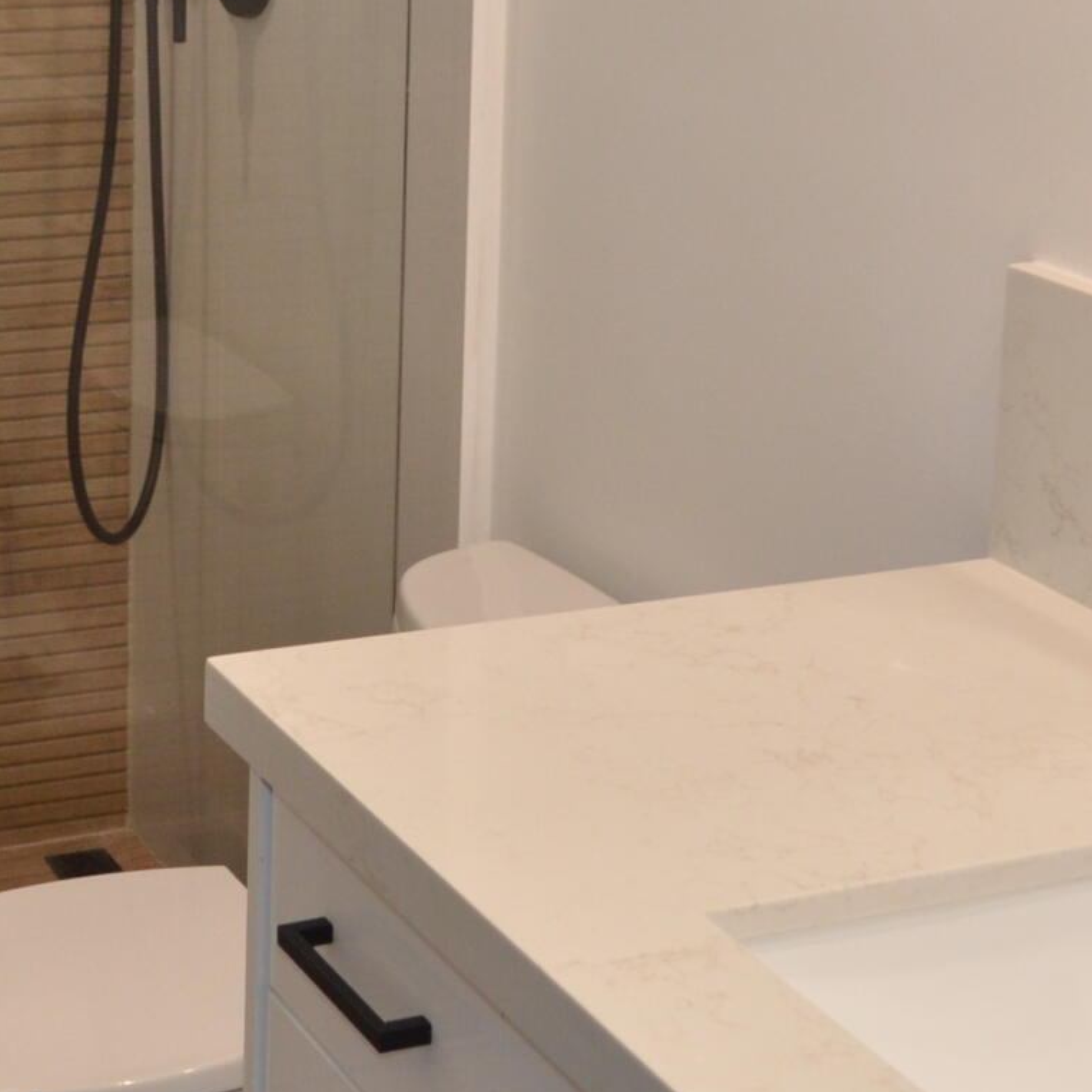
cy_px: 140
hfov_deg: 21.4
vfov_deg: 21.2
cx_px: 219
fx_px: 2855
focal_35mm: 80
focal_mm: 16
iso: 500
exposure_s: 1/100
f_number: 4.5
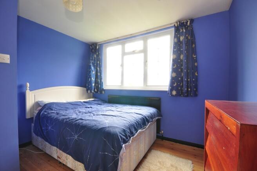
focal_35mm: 15
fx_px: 107
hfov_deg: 100.4
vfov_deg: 77.2
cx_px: 128
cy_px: 86
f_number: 11
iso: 200
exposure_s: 2.5
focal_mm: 10
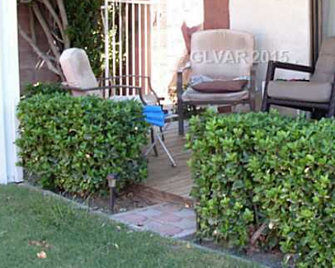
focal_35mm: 73
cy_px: 57
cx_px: 239
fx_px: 724
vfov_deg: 20.8
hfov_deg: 25.8
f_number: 2.8
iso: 80
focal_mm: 6.3
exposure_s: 1/350
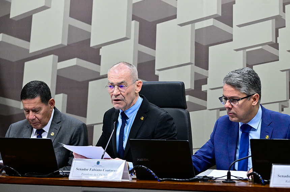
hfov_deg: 10.8
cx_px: 145
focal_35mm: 190
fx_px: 1528
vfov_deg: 7.2
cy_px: 96
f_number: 5
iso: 5000
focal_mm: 190
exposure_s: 1/250
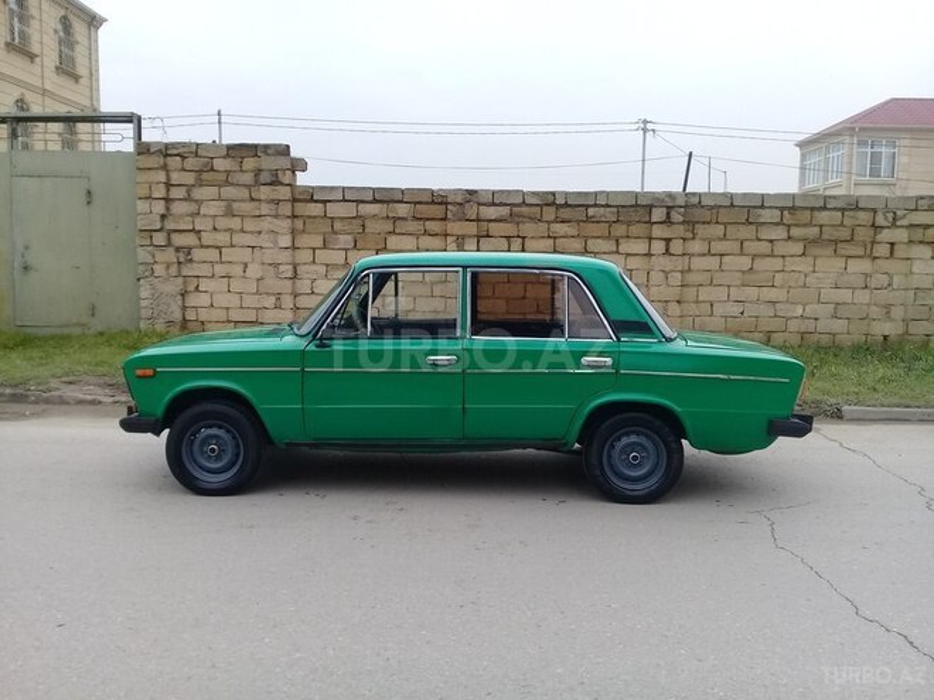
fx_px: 836
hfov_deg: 58.4
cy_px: 350
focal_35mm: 31
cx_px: 467
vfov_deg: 45.4
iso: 50
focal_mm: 3.3
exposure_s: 1/131
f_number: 2.2
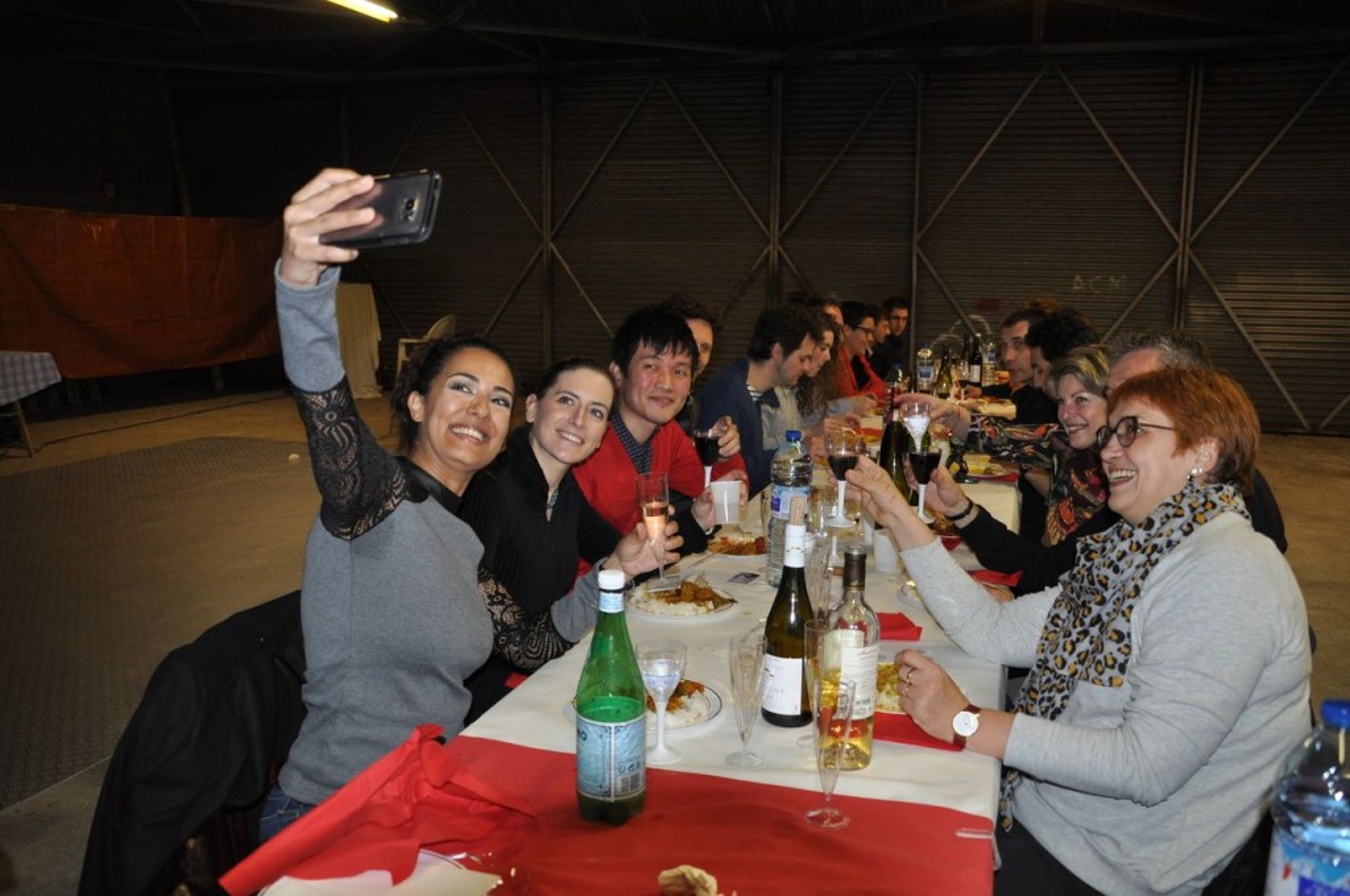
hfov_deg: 67.4
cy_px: 448
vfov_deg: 47.8
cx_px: 675
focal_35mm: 27
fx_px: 1011
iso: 800
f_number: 3.5
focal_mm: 18
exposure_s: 1/60
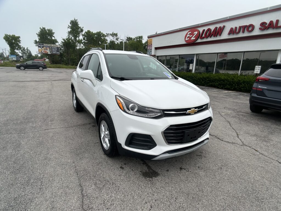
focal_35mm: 26
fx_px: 211
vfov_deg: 53.1
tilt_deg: -15.6
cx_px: 140
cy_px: 106
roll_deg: -2.0
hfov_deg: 67.3
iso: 50
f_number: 1.5
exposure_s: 1/1553
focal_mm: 5.7
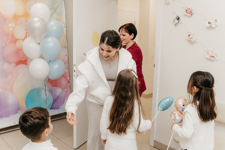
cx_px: 112
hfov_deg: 54.4
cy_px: 75
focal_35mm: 35
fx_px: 219
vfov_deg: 37.9
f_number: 4
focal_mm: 35
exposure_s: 1/160
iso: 500
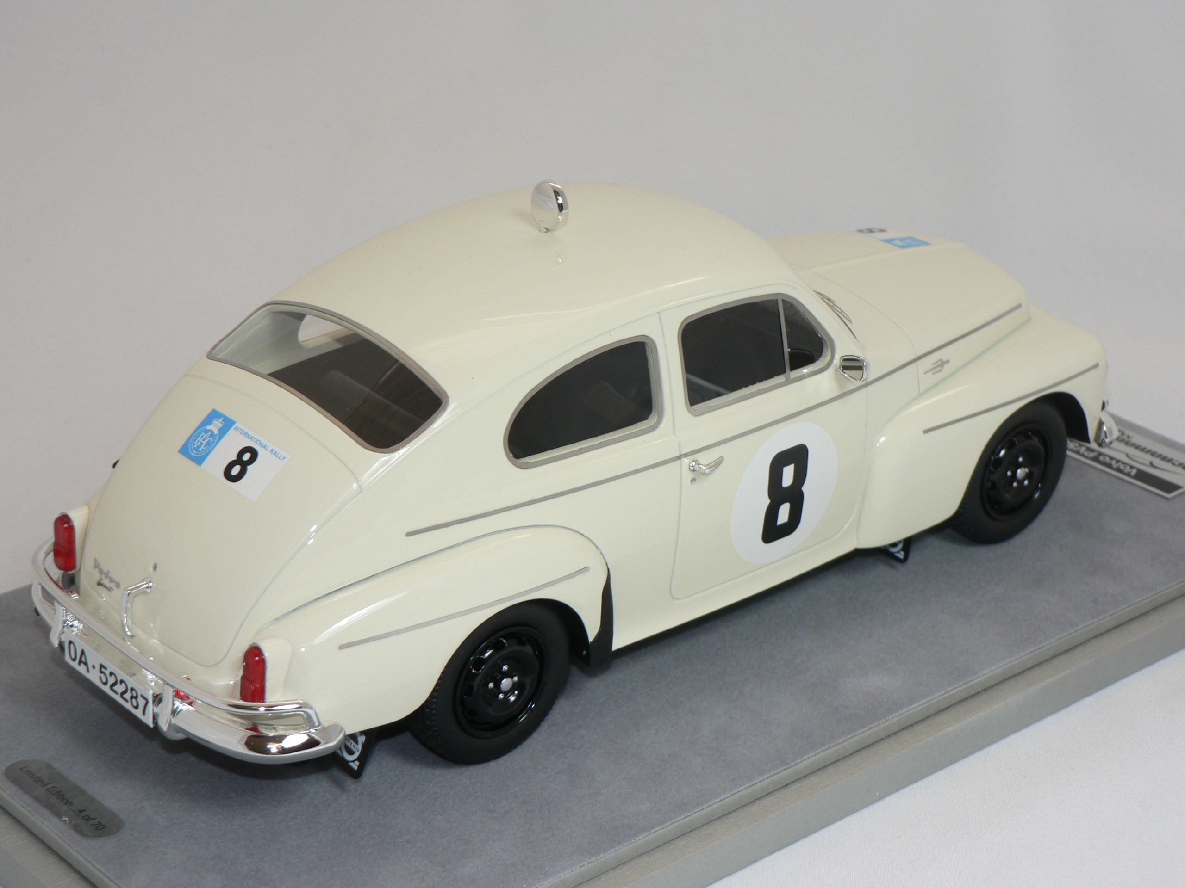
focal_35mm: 79
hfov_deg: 24.7
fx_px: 2704
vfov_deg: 18.7
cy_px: 444
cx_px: 592
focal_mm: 13.1
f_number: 3.2
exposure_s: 1/100
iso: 80
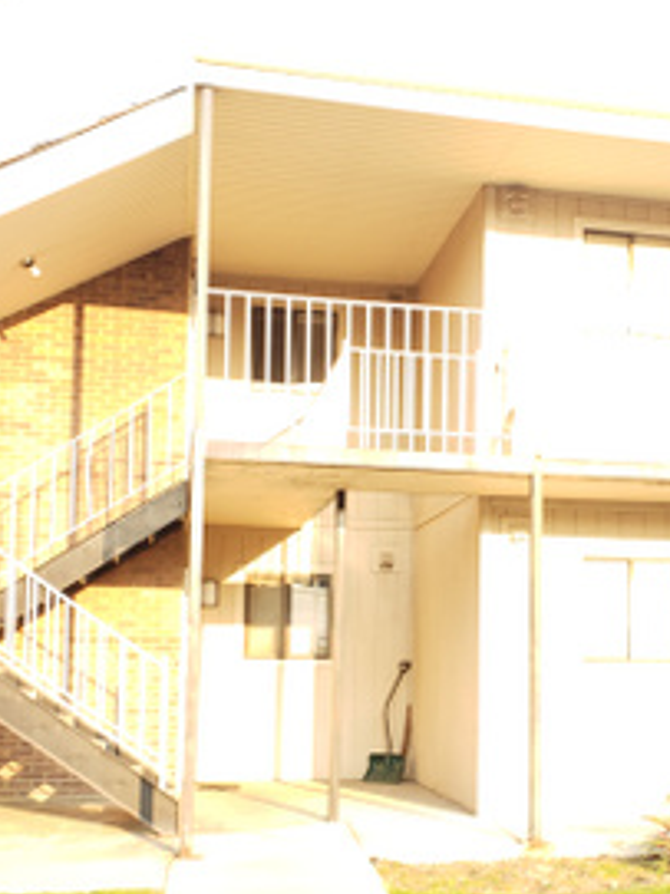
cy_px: 614
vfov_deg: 40.6
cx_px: 406
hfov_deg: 31.4
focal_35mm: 46
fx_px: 1188
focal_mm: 4.3
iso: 64
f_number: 2.4
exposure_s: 1/100
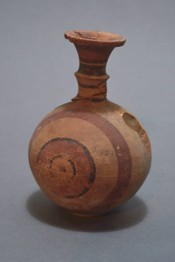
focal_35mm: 60
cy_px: 131
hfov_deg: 22.6
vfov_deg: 33.4
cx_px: 88
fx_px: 437
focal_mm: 60
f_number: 11
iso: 800
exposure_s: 1/30
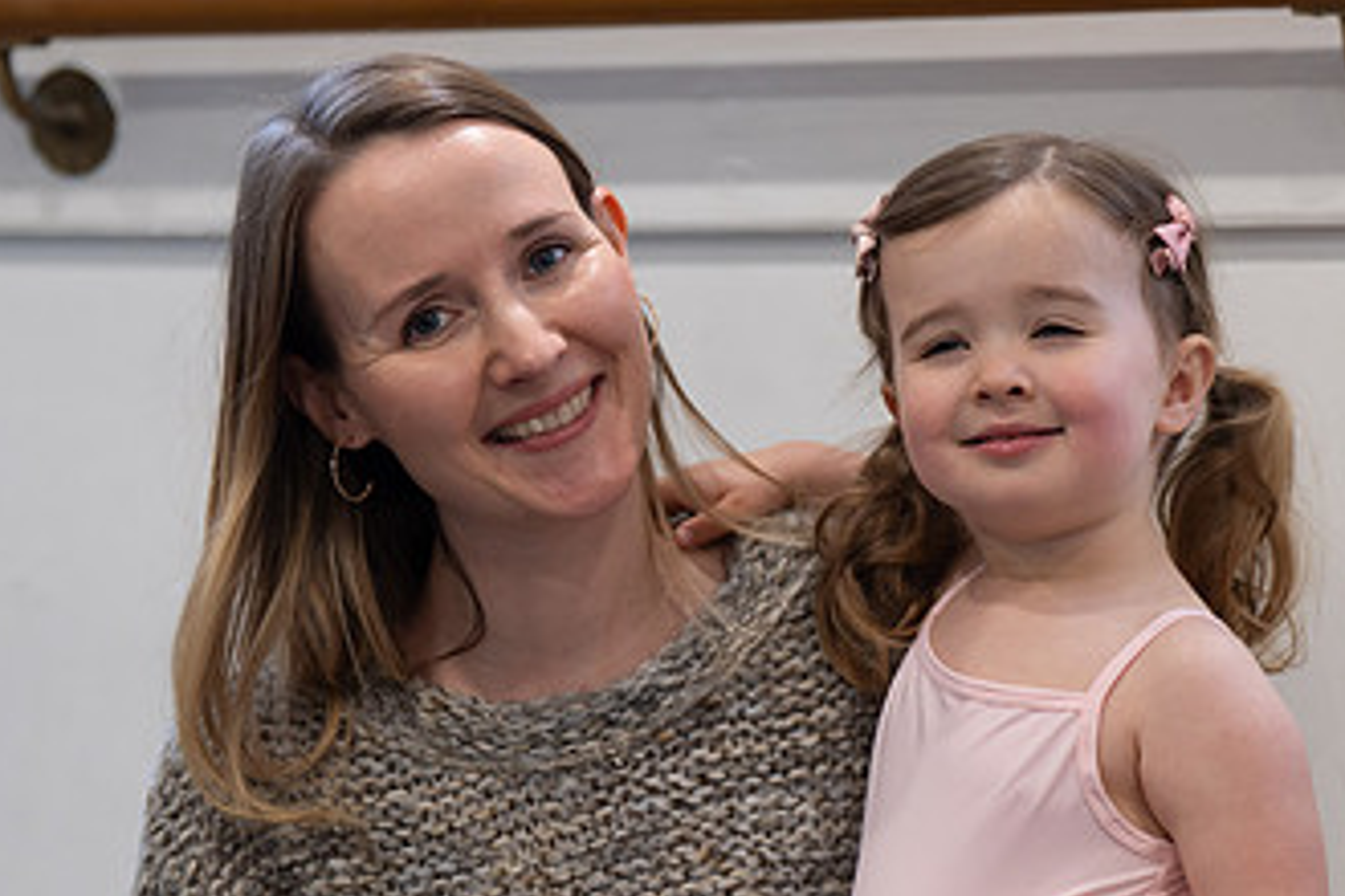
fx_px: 7285
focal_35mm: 195
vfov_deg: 7.0
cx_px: 897
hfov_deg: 10.5
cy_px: 654
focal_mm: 111
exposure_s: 1/160
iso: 1000
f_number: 2.8
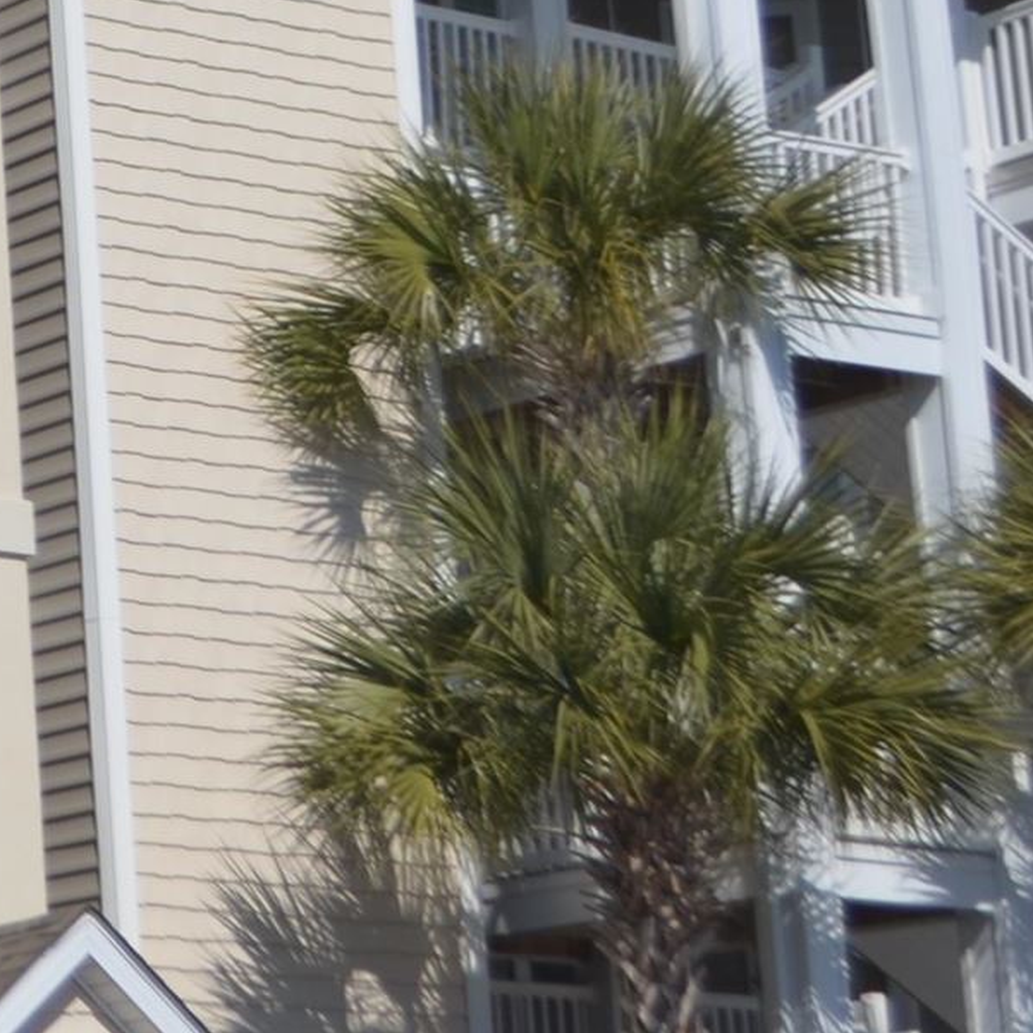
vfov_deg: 13.4
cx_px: -1153
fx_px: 4389
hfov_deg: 11.8
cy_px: 364
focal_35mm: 130
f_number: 3.8
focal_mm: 20
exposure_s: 1/2000
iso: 100
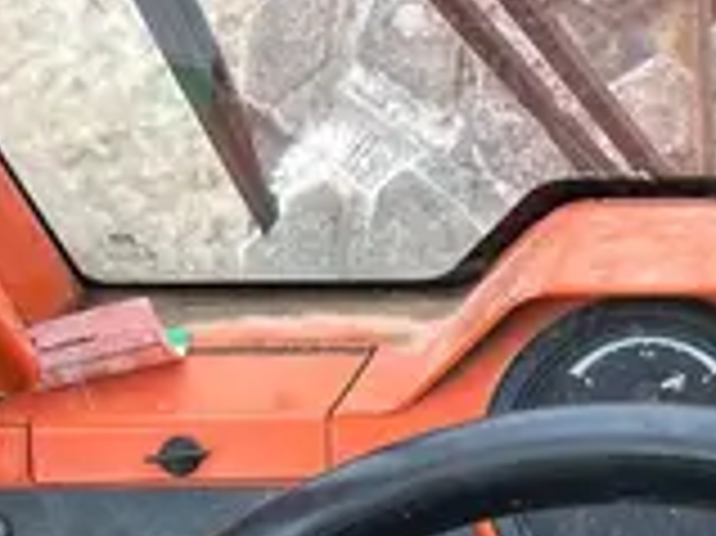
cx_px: 766
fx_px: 1860
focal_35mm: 90
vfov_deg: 16.2
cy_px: 493
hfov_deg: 20.8
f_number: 1.5
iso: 50
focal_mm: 5.7
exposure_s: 1/539
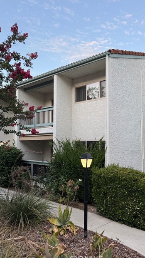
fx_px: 184
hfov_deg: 42.6
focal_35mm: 27
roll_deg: -2.7
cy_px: 132
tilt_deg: +2.9
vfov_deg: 69.8
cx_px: 90
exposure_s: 1/155
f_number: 1.78
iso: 80
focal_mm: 6.76
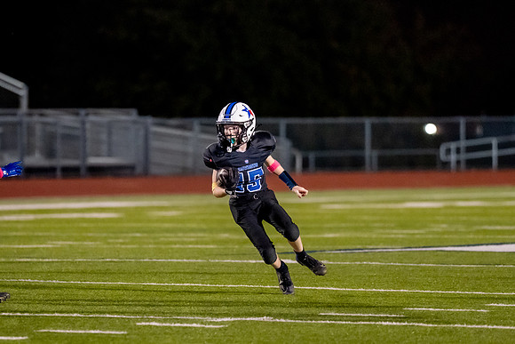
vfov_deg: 3.6
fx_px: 5515
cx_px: 225
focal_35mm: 385
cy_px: 175
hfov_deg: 5.3
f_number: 2.8
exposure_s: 1/1000
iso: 4000
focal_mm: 200
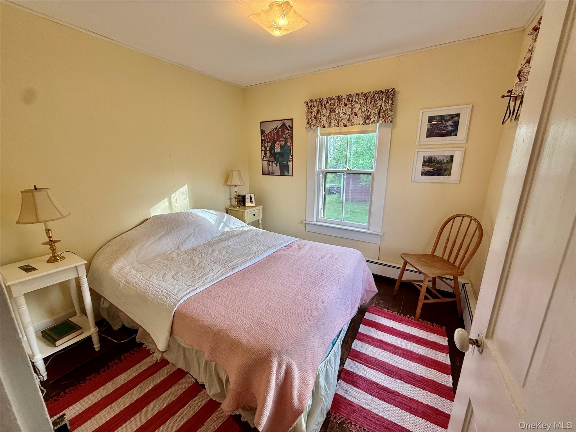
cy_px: 216
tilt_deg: -12.3
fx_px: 233
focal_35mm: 14
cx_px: 288
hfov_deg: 102.1
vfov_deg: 85.7
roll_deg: -0.2
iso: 100
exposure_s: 1/120
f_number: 2.2
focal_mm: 2.22
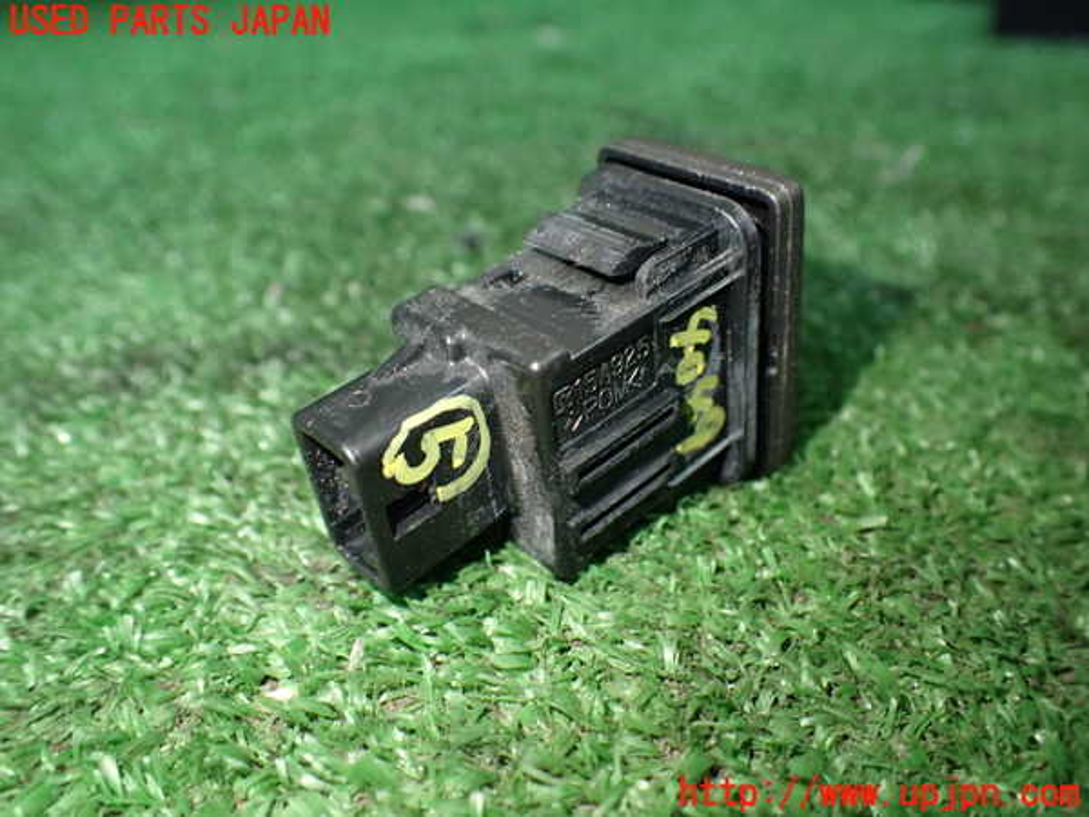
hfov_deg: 60.0
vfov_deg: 46.8
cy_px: 408
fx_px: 944
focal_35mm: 30
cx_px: 544
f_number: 2.3
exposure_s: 1/80
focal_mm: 5.4
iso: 800
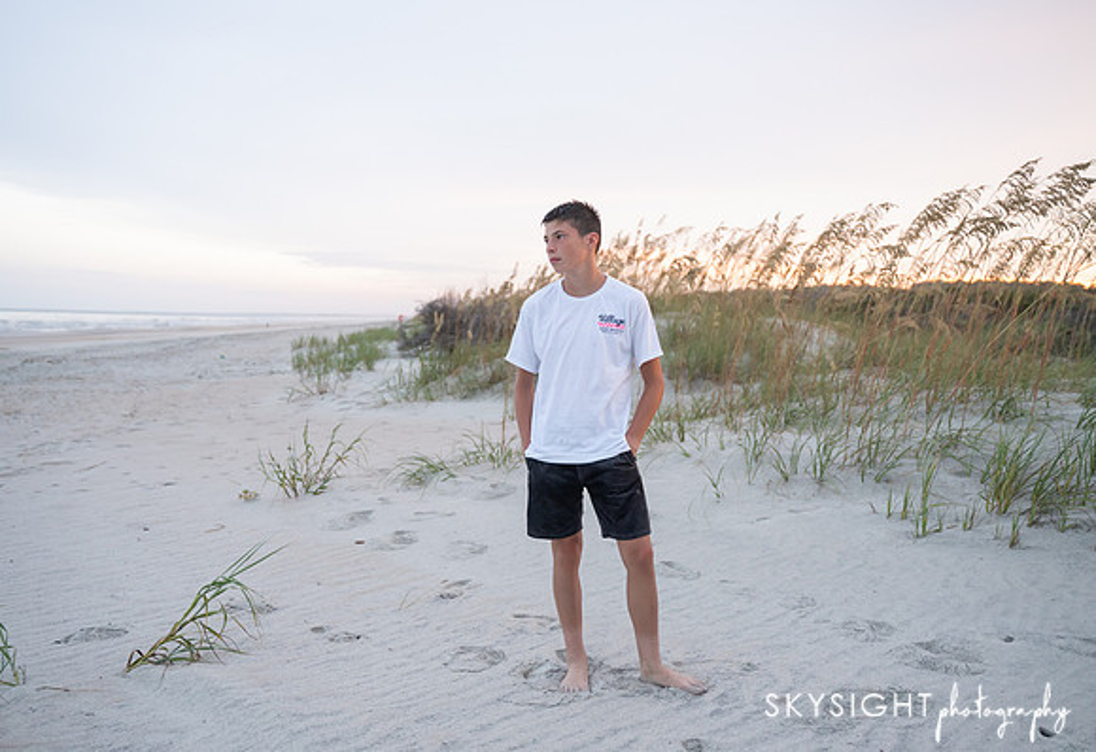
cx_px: 517
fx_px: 982
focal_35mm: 32
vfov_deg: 41.9
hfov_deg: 58.3
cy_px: 366
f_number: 2.8
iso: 2000
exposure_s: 1/60
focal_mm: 30.5
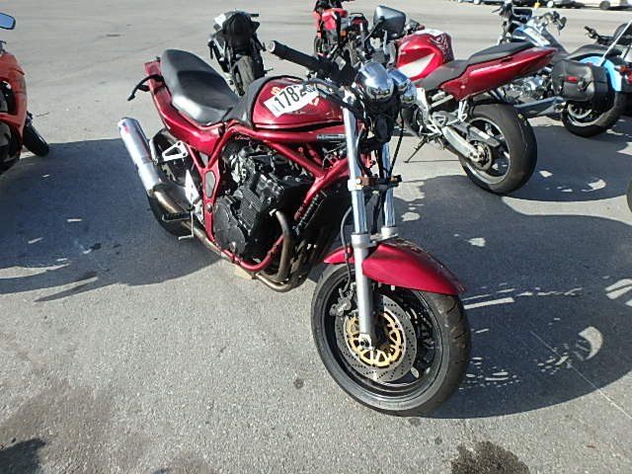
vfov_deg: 63.4
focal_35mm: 21
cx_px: 316
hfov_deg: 79.0
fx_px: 383
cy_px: 237
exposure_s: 1/800
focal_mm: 3.7
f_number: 3.5
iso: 125
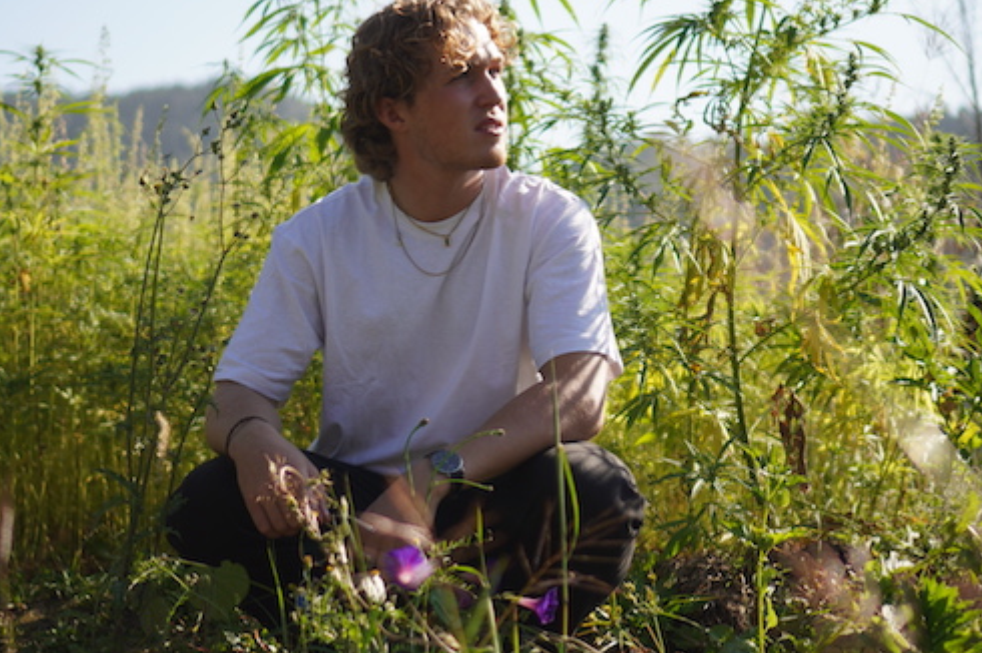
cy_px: 277
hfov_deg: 29.4
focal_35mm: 69
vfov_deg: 19.8
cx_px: 495
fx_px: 1871
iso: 100
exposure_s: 1/160
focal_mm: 35
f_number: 1.8
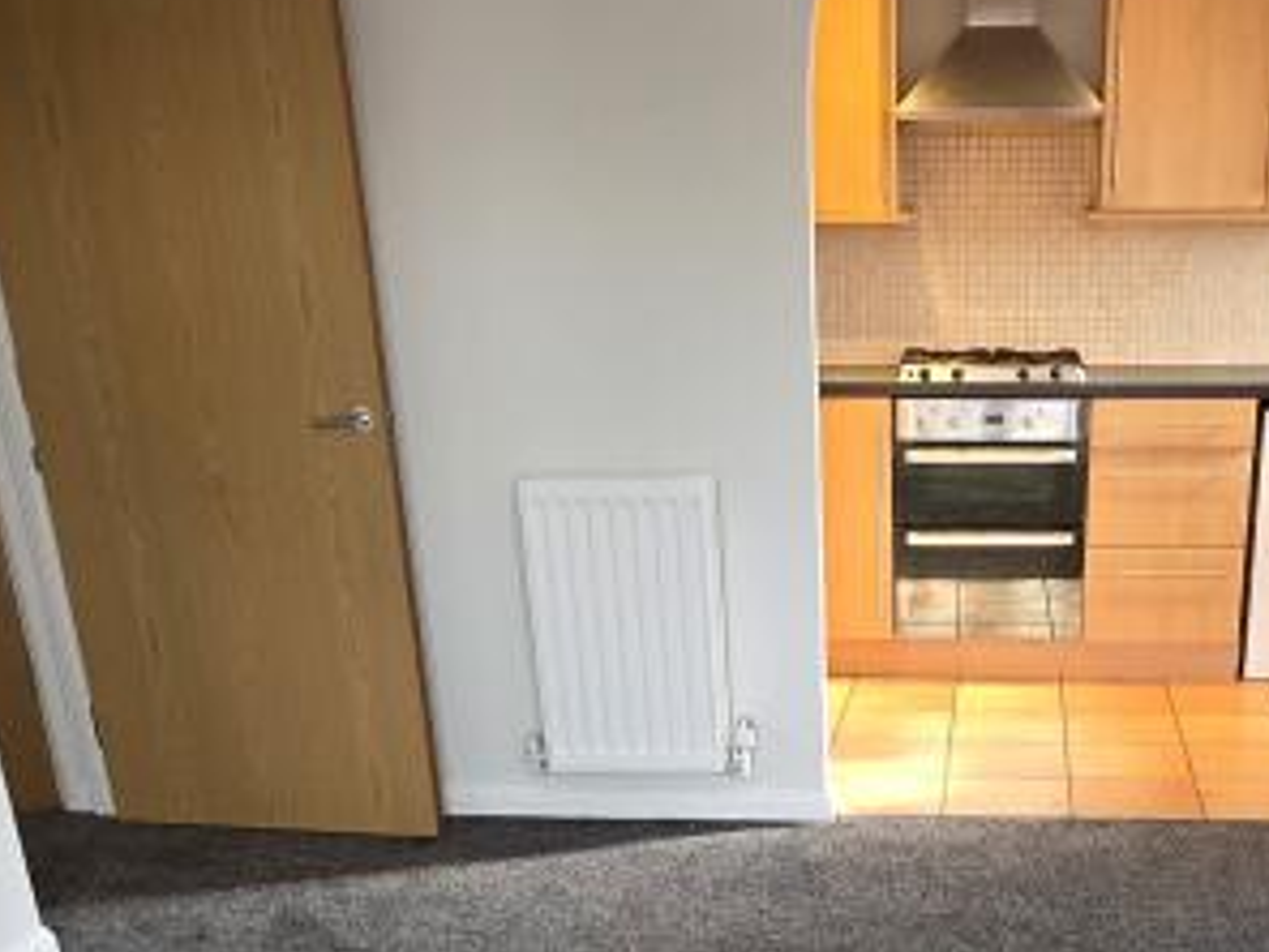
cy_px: 1098
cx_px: 917
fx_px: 1650
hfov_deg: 41.1
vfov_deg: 28.6
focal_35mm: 45
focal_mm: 2.2
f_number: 1.9
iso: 200
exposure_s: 1/50
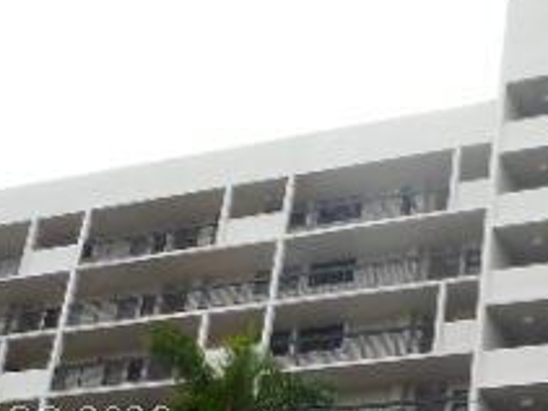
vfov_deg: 18.8
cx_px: 483
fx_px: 1202
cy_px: 419
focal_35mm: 76
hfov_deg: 25.0
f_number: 3.7
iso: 80
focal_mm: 4.5
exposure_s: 1/200
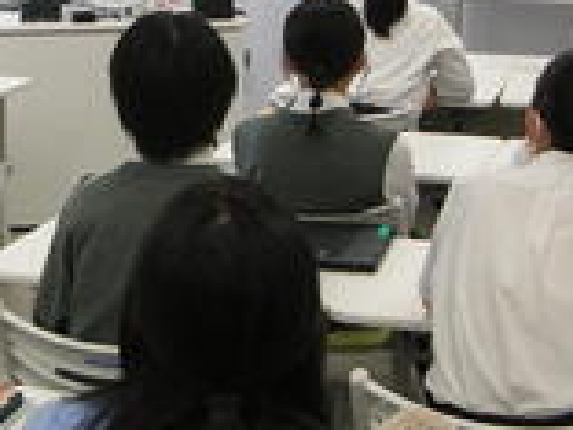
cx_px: 114
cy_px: 129
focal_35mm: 90
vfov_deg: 16.4
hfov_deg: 21.5
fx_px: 1490
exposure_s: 1/29.5
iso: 50
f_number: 2.8
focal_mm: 5.8
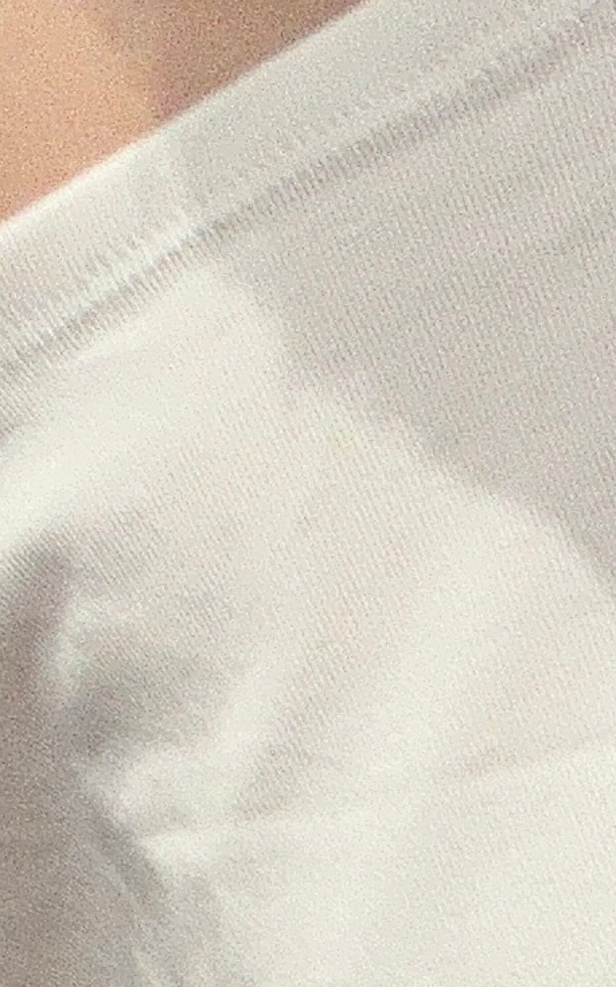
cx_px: 767
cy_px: 1797
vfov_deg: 13.8
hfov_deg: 9.6
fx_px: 3604
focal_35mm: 134
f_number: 1.9
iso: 100
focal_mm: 2.69
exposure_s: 1/51
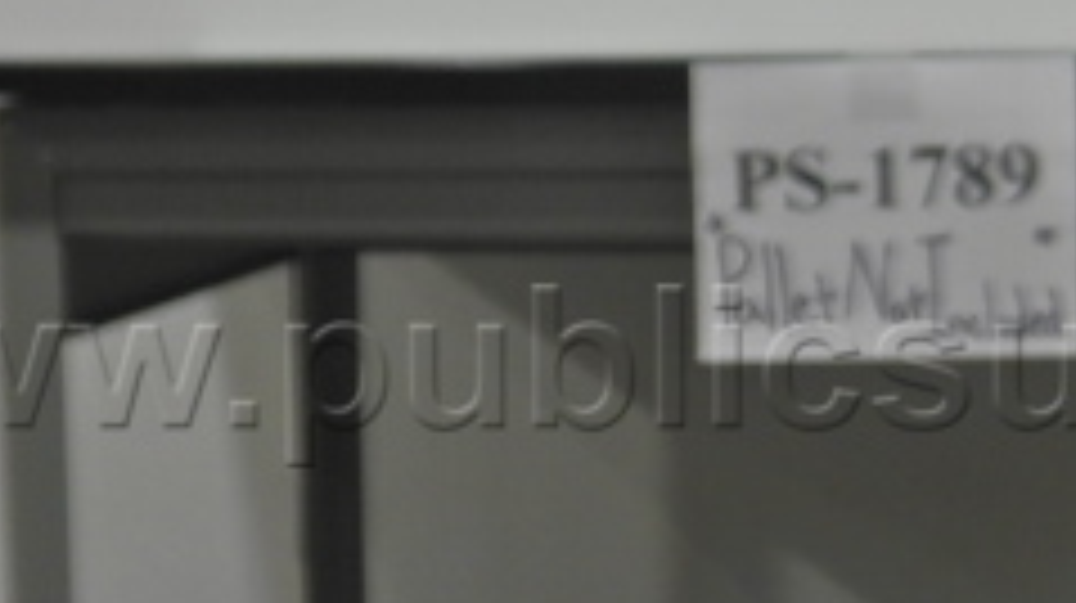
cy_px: 378
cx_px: 905
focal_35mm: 70
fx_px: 1996
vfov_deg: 17.2
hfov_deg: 29.3
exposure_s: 1/50
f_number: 2.8
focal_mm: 4.3
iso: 125
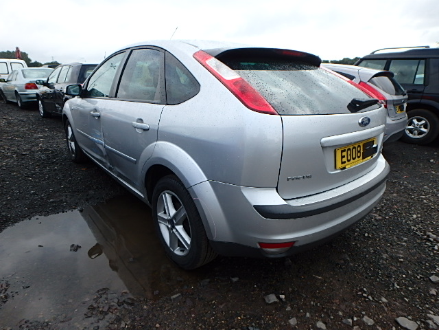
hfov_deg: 79.0
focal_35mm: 21
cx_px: 220
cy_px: 165
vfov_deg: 63.4
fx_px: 266
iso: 125
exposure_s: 1/320
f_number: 3.5
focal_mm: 3.7
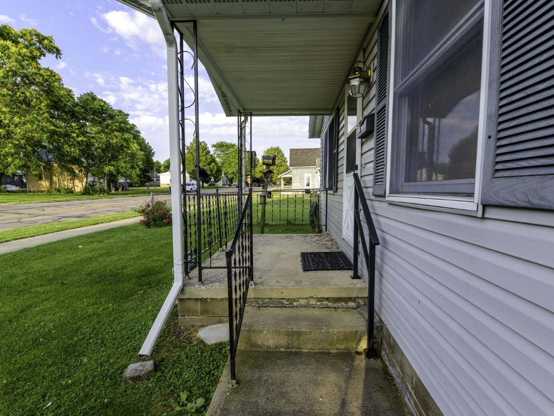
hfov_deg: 91.0
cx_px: 287
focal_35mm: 17
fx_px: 272
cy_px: 213
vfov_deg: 74.7
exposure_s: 1/50
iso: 64
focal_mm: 15
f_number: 8
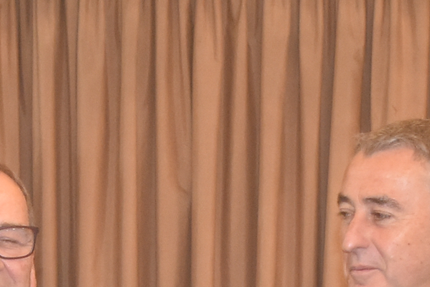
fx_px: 1745
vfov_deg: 8.5
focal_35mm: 146
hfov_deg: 14.0
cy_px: 709
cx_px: 135
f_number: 3.5
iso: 1800
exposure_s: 1/60
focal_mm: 18
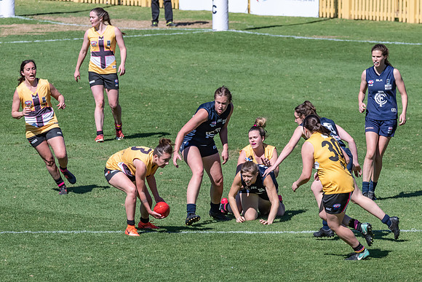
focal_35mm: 530
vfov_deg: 2.6
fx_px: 6211
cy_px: 164
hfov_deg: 3.9
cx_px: 205
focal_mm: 300
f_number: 10
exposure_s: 1/2000
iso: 800
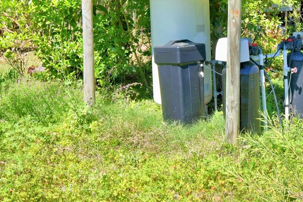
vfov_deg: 21.6
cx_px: 240
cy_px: 36
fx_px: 522
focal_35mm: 62
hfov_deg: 31.6
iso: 180
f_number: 5.6
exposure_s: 1/500
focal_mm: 20
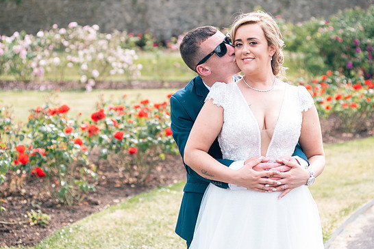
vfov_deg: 16.1
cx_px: 193
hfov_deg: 23.9
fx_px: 883
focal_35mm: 85
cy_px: 128
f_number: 3.5
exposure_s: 1/250
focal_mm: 80
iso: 80
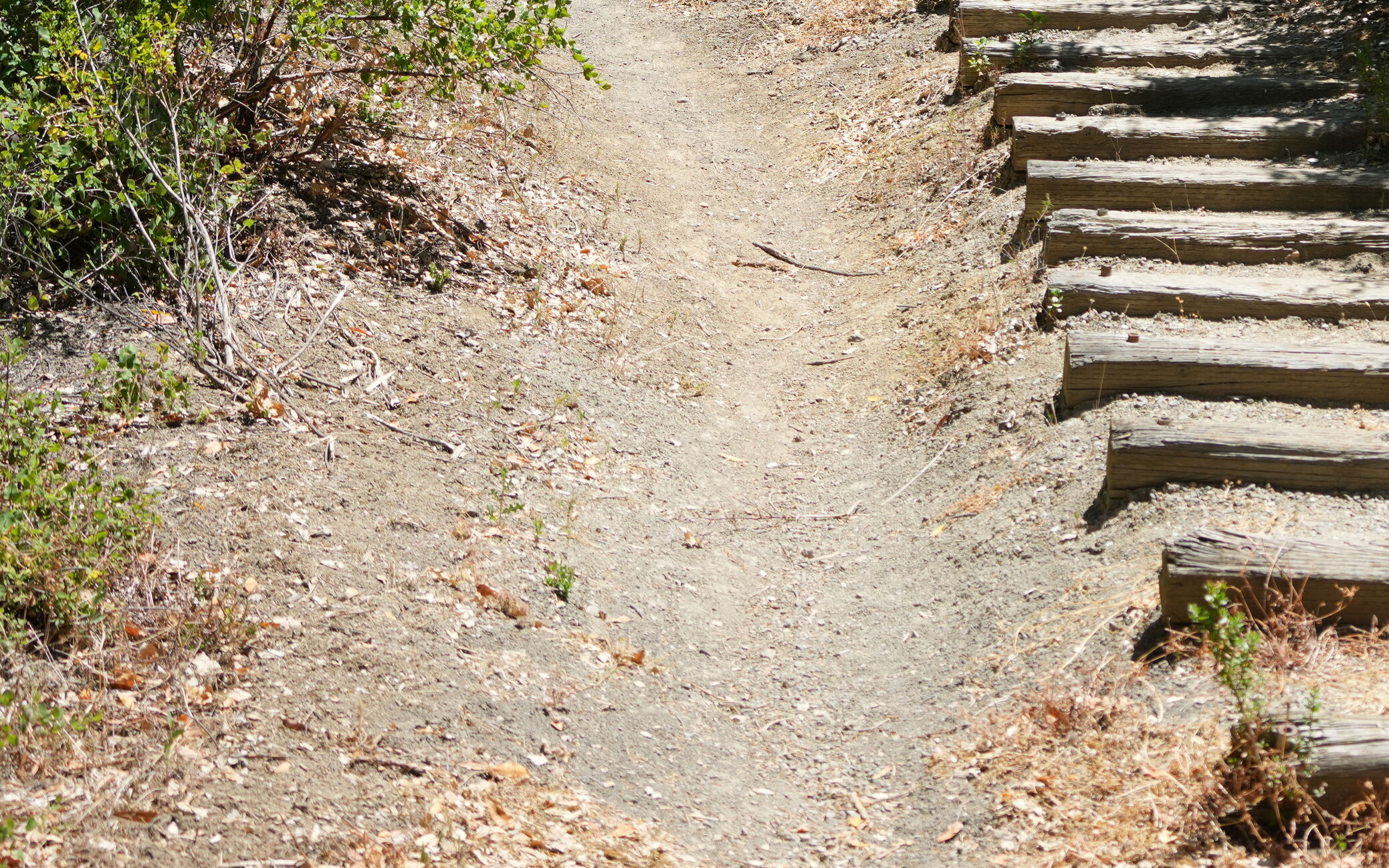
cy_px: 42
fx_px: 4012
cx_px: 1027
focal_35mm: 106
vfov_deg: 12.2
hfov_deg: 19.5
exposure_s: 1/1000
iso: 250
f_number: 4.5
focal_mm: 50
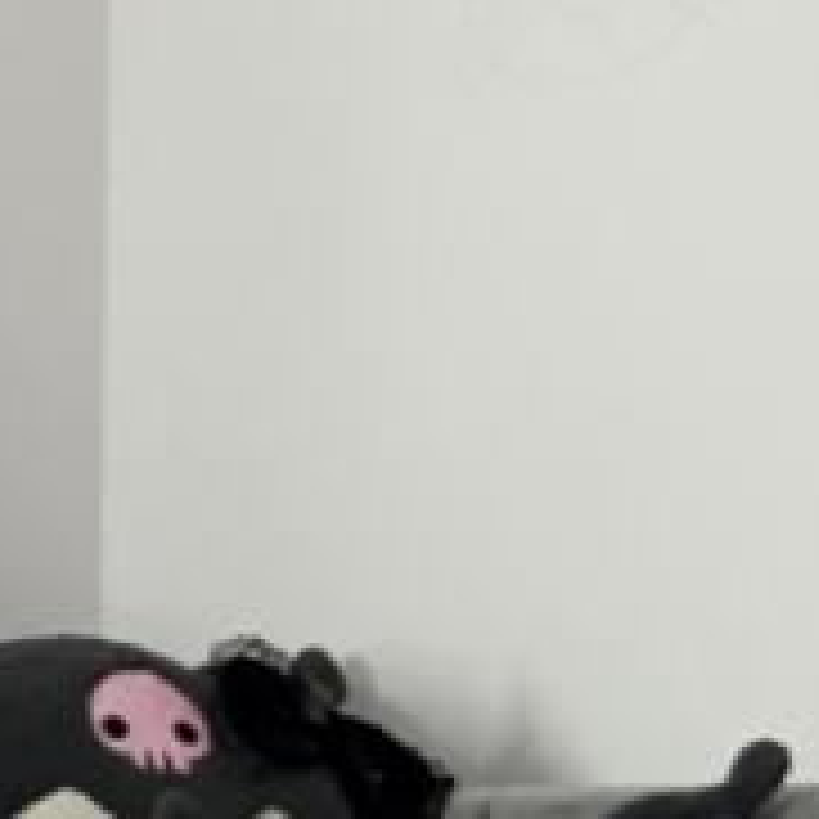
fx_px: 2998
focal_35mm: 112
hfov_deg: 14.9
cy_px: 909
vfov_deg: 15.1
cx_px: -234
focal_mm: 2.69
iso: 200
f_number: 1.9
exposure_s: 1/50
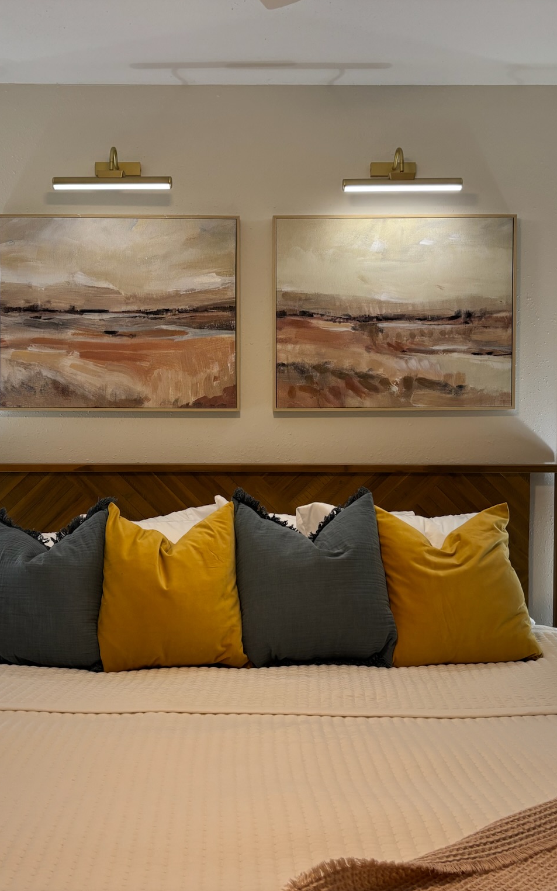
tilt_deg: -1.5
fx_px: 899
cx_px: 255
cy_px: 446
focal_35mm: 37
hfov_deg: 34.4
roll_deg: -0.2
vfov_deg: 52.8
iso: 80
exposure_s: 1/60
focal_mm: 5.96
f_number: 1.6
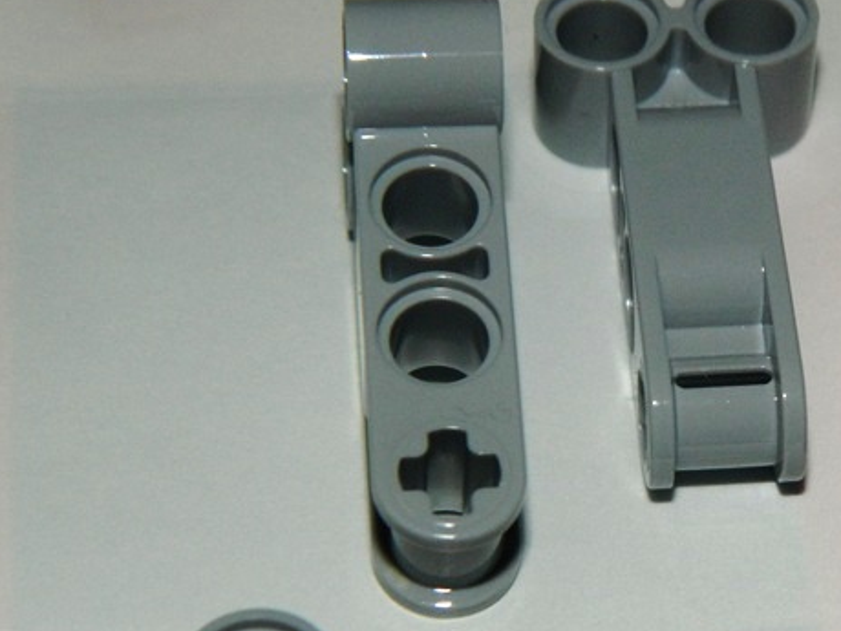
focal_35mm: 146
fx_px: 3547
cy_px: 406
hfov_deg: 13.4
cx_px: 729
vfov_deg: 10.2
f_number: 11.9
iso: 200
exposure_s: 1/50
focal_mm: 15.1
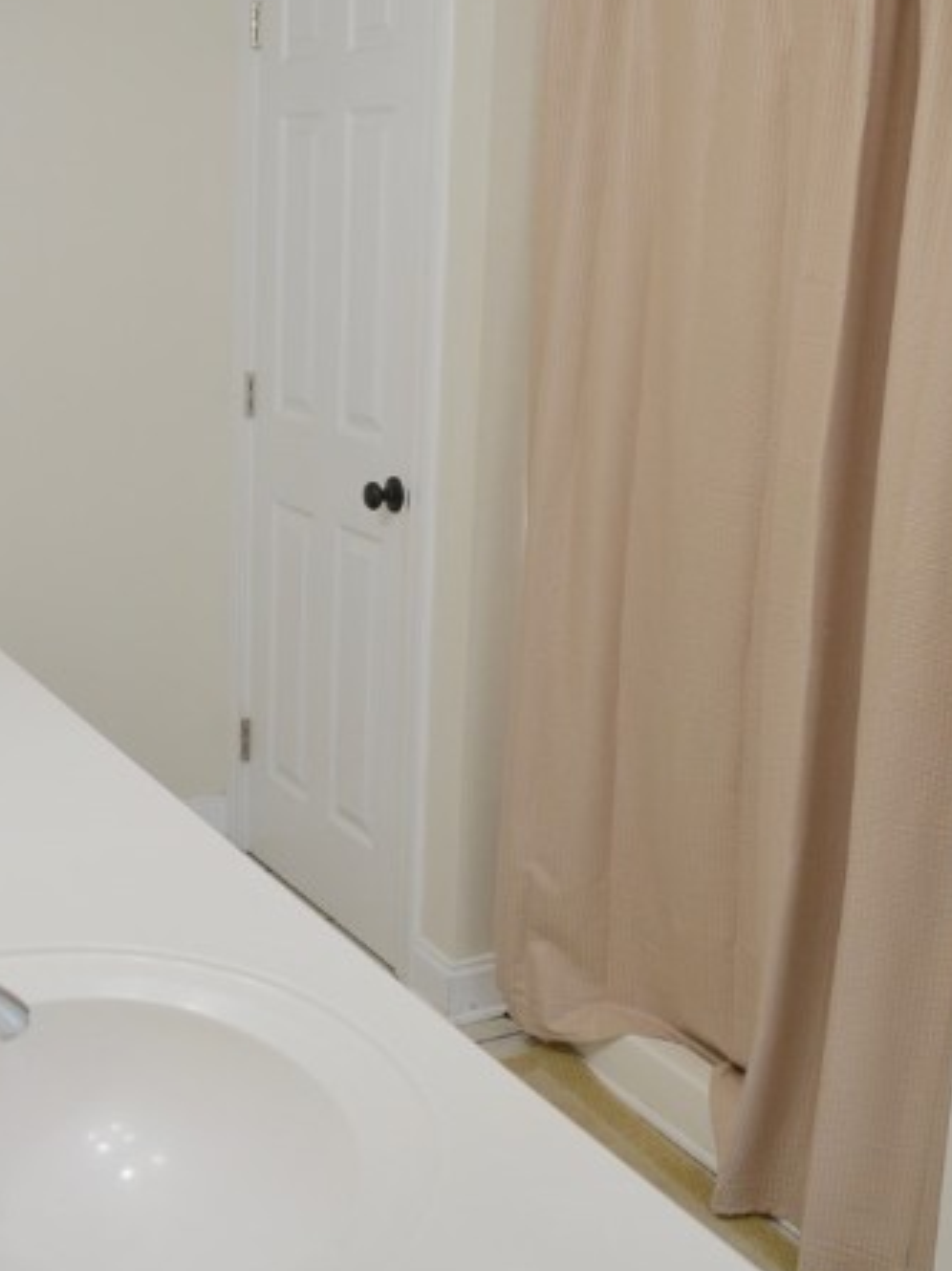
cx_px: 479
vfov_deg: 42.0
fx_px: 1651
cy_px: 551
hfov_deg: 32.2
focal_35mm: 45
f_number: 4
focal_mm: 18
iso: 450
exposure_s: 1/60
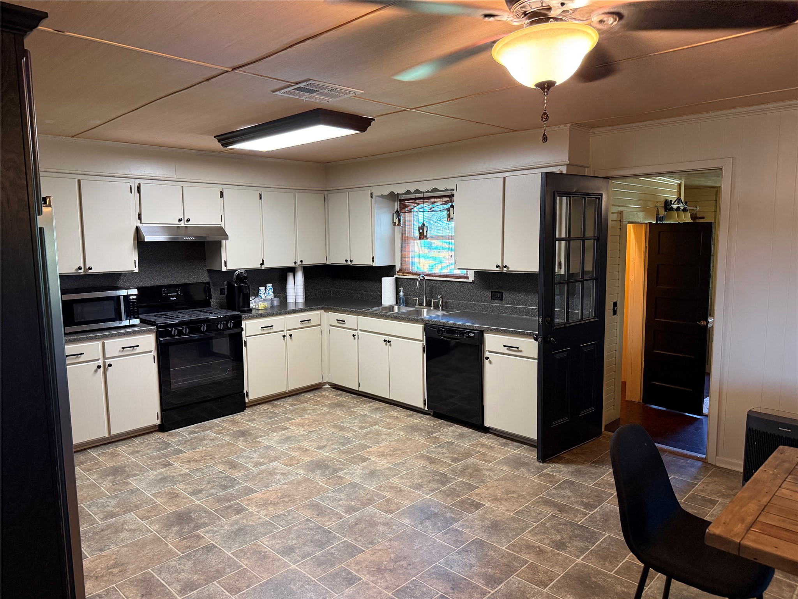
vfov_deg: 56.8
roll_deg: +1.2
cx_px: 399
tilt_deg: -6.5
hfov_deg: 71.6
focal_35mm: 24
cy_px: 300
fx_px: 553
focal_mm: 6.76
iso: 320
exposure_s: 1/60
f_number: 1.78
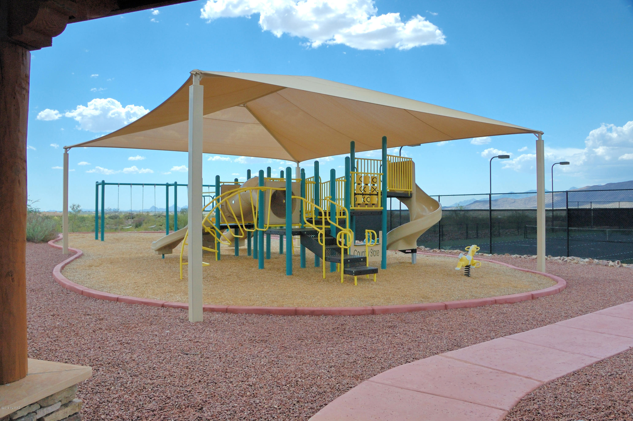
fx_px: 474
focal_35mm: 27
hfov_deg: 67.4
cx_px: 316
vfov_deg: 47.8
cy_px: 210
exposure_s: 1/160
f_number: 9
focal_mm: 18
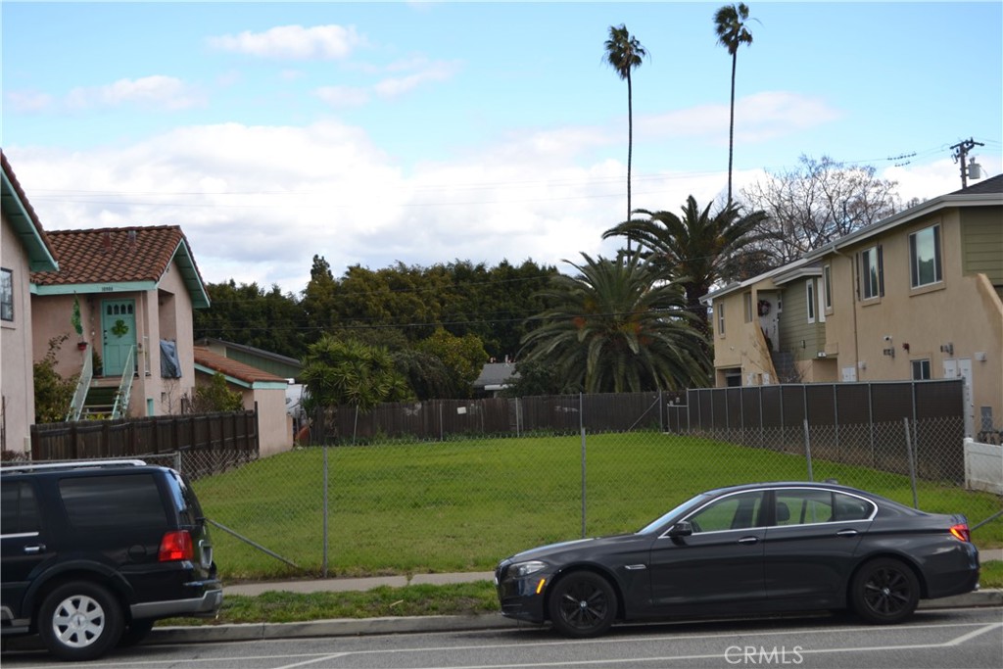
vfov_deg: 25.1
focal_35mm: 54
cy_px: 334
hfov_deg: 36.9
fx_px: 1505
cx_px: 502
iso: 100
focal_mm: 36
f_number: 7.1
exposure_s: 1/200
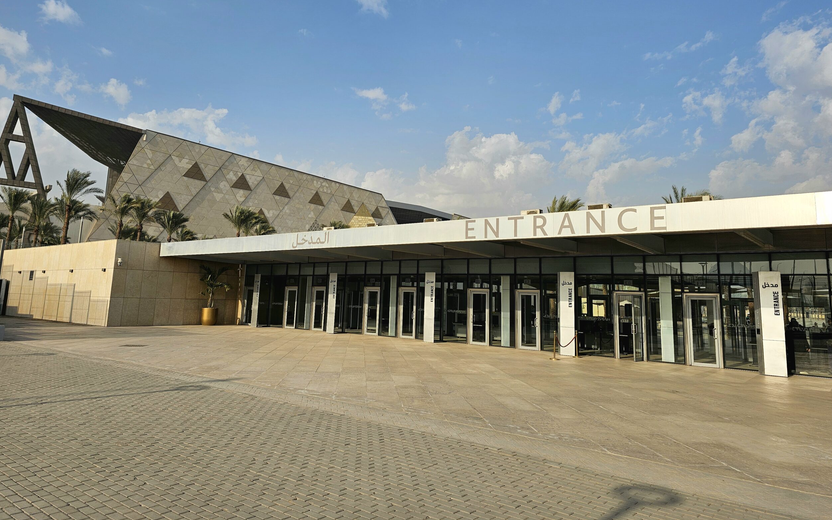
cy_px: 202
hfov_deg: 72.6
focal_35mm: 25
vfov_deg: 48.9
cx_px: 415
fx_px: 567
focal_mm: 6.3
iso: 10
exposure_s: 1/1111
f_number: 1.7
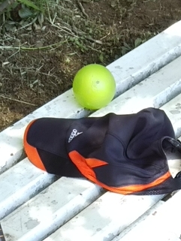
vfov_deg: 15.7
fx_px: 780
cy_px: 390
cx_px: 74
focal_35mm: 112
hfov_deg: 13.2
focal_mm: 4
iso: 32
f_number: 2.2
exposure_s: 1/120
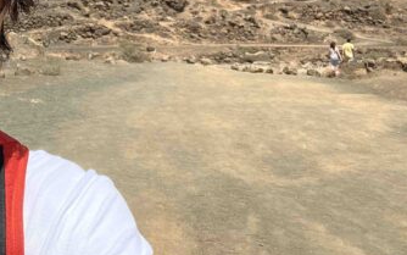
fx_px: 621
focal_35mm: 56
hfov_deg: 34.0
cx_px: 29
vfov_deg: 22.2
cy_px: -6
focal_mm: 2.71
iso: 32
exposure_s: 1/1383
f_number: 2.2
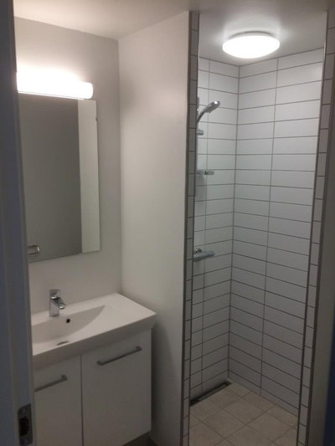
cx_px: 168
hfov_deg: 48.2
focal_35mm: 29
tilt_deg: -10.6
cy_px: 223
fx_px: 374
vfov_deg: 61.6
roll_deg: -2.0
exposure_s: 1/100
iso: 64
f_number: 2.2
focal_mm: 4.15
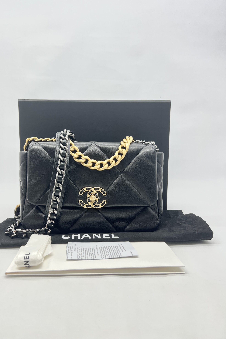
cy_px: 164
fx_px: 264
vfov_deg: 65.5
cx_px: 94
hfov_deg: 46.2
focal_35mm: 28
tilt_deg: -4.8
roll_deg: -0.3
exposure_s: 1/100
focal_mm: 5.7
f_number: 1.5
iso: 40
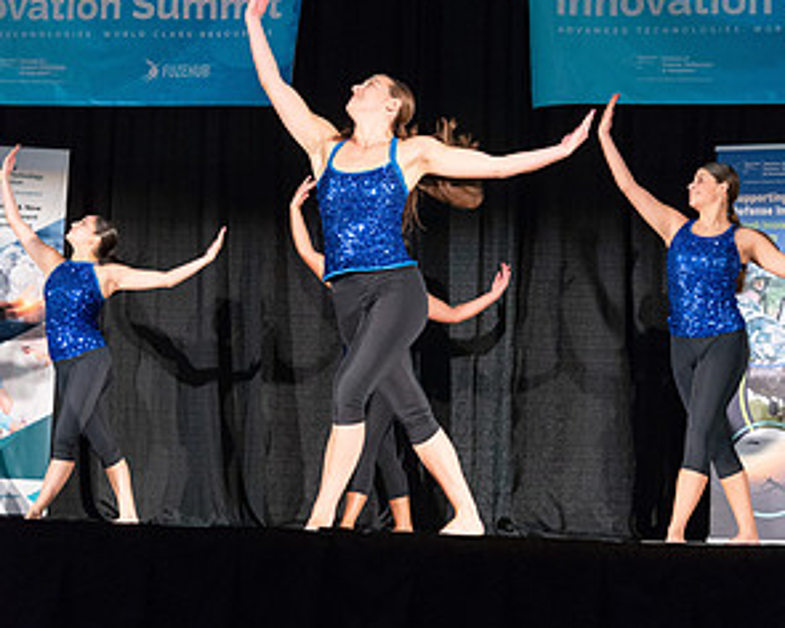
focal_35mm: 93
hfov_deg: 20.6
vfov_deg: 16.5
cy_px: 221
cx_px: 396
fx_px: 2161
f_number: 4.5
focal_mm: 65
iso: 4000
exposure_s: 1/250
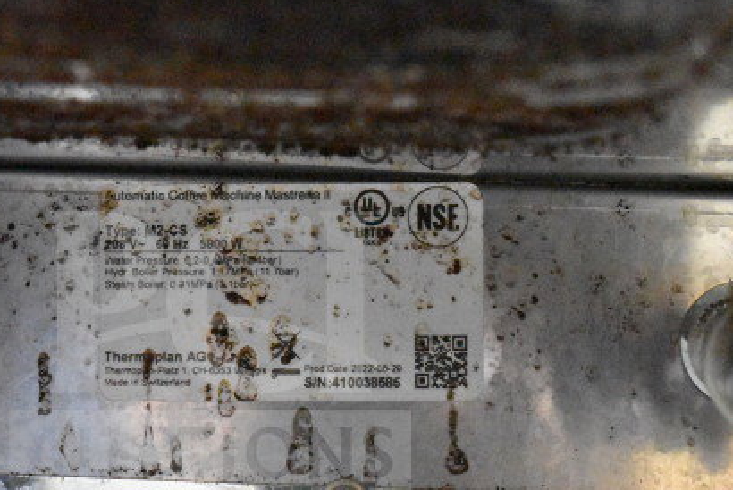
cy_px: 353
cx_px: 209
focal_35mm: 123
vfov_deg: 11.2
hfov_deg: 16.6
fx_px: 2501
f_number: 5.6
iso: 25600
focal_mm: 55
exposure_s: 1/80
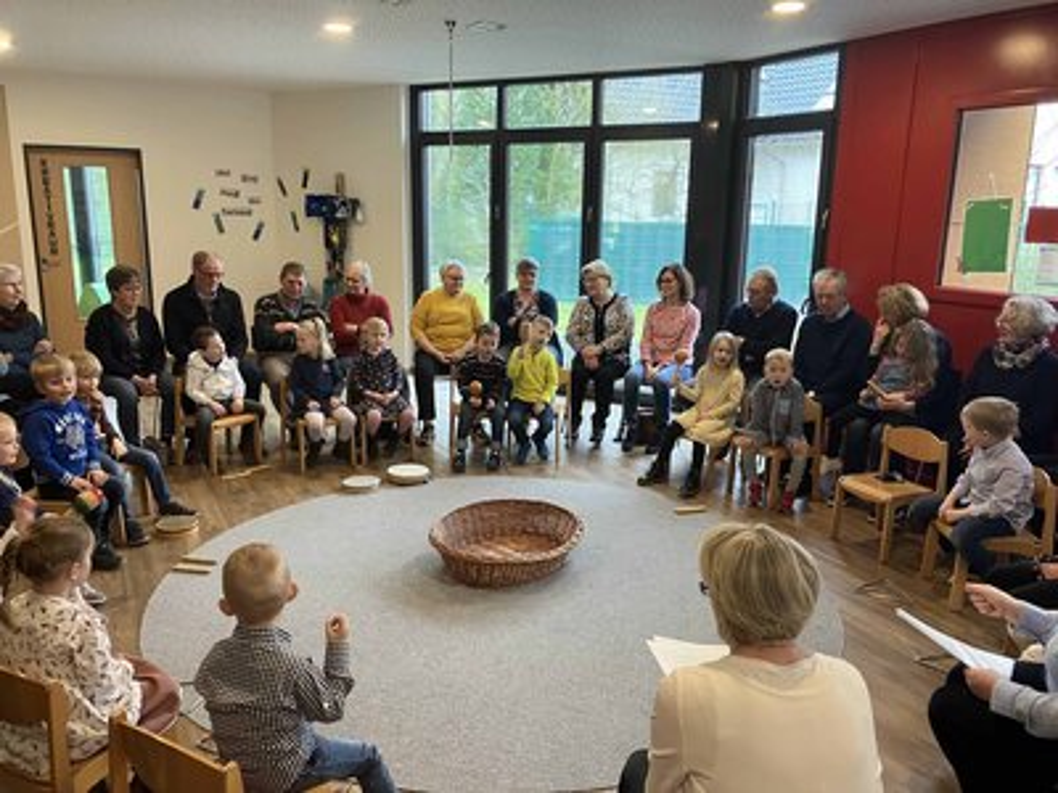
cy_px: 396
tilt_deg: -11.6
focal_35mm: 28
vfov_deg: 49.7
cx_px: 529
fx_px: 856
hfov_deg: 63.4
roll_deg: -1.0
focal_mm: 3.99
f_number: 1.8
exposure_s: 1/60
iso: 125
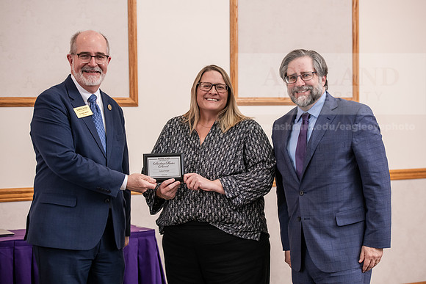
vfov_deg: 16.7
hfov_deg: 24.8
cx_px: 213
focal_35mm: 82
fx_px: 971
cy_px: 142
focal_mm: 82
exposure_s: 1/200
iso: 1600
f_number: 4
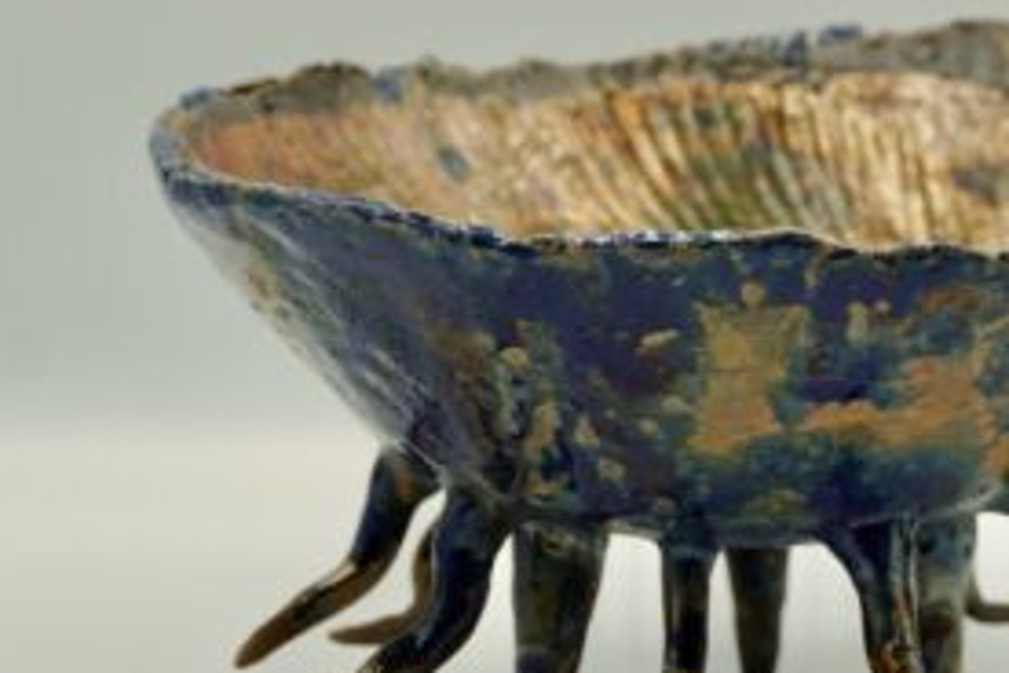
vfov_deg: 8.0
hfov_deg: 12.0
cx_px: 753
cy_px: 283
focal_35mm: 171
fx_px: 4790
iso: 100
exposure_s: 1/40
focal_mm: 63
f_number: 5.6
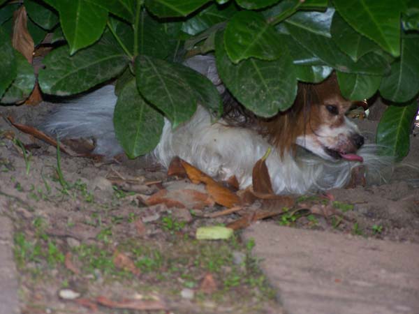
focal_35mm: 189
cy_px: 157
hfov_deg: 10.5
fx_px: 2288
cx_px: 210
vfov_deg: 7.9
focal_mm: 31.3
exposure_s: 1/125
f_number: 3.3
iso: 160
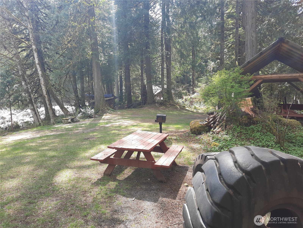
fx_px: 219
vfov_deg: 54.9
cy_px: 114
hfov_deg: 69.4
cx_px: 152
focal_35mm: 25
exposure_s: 1/120
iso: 32
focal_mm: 4.6
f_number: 2
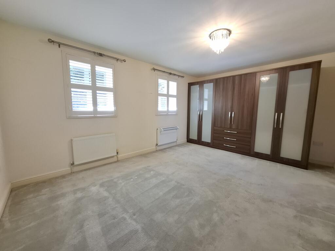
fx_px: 126
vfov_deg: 89.9
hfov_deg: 106.2
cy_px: 126
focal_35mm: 13
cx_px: 168
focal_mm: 1.74
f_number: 2.2
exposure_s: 1/50
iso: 80
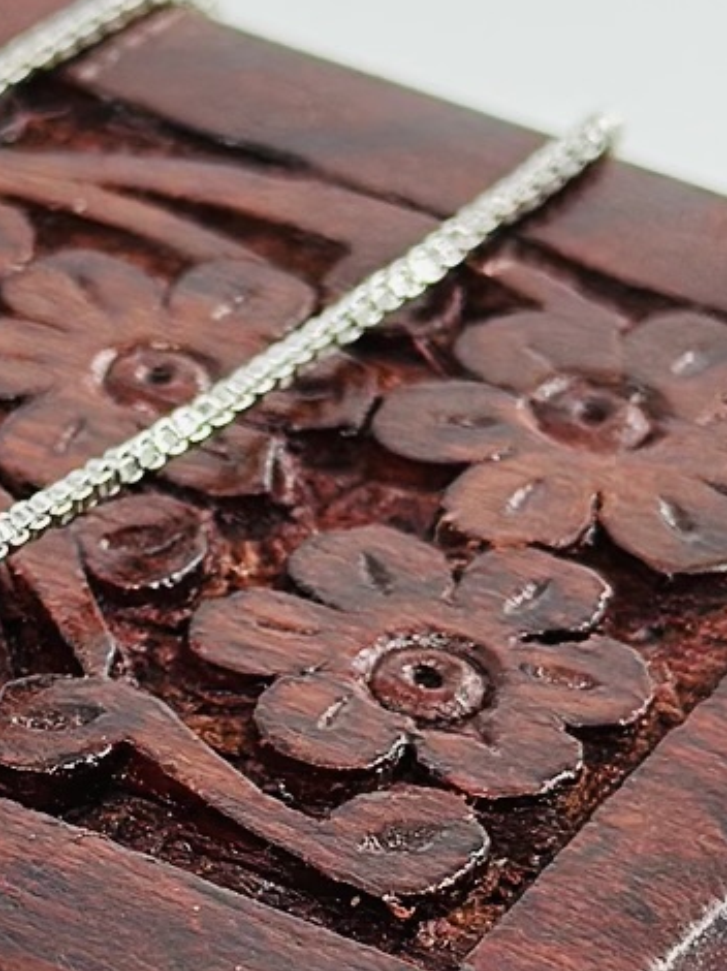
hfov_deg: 7.1
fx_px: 5774
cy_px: 707
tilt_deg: -37.9
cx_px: -153
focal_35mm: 206
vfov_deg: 9.6
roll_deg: -2.0
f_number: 1.78
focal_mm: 6.86
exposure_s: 1/467
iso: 80
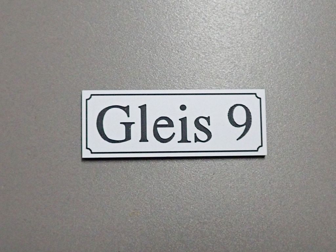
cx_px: 168
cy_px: 126
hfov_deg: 60.0
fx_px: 291
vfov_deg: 46.8
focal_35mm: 30
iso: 640
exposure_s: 1/200
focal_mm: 5.5
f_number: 2.3
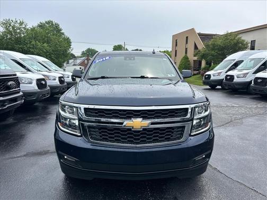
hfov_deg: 67.3
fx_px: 201
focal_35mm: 26
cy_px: 100
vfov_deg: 53.1
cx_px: 134
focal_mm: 5.7
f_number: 1.5
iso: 50
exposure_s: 1/3571
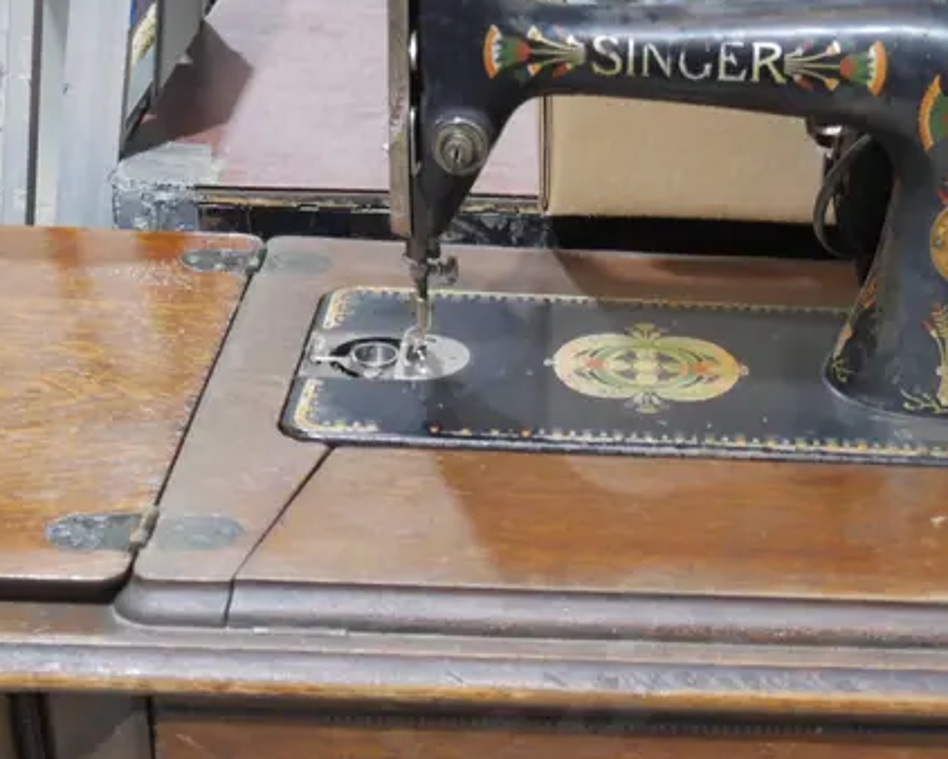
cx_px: 696
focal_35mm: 71
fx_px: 1993
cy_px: 618
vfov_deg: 21.3
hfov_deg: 26.5
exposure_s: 1/60
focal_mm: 15
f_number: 3.6
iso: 800
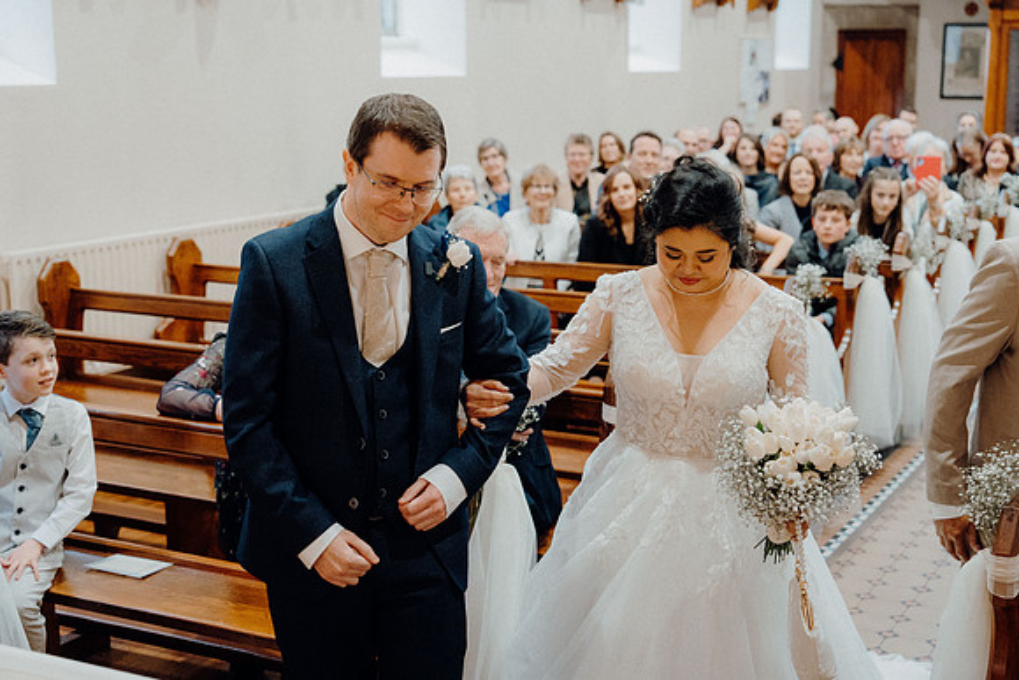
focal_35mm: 52
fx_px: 1472
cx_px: 510
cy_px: 340
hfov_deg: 38.2
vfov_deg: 26.0
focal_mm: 52
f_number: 3.5
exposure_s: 1/160
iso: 4000
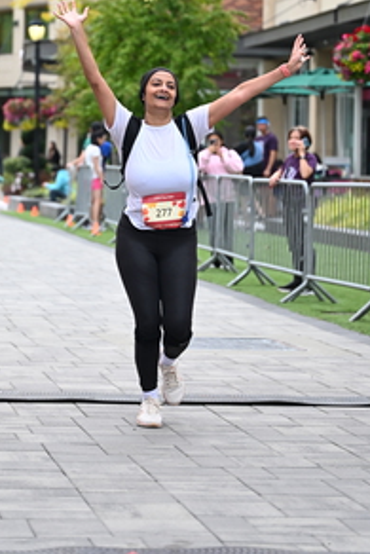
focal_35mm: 132
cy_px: 146
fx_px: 2032
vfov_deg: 15.5
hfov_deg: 10.4
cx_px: 109
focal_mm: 70
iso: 640
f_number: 2.8
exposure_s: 1/2500
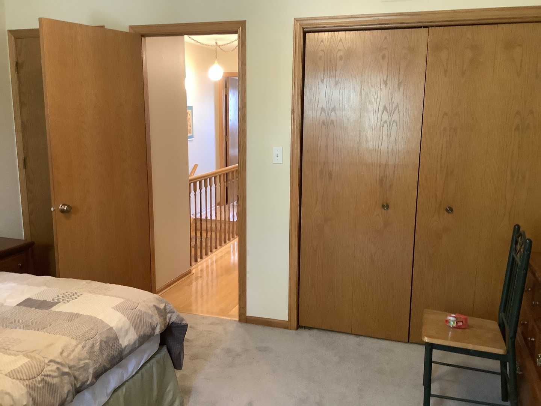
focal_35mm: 31
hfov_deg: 58.4
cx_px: 270
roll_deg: -0.2
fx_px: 484
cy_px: 203
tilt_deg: -11.3
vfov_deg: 45.4
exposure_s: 1/33
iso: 250
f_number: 2.4
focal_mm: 3.3
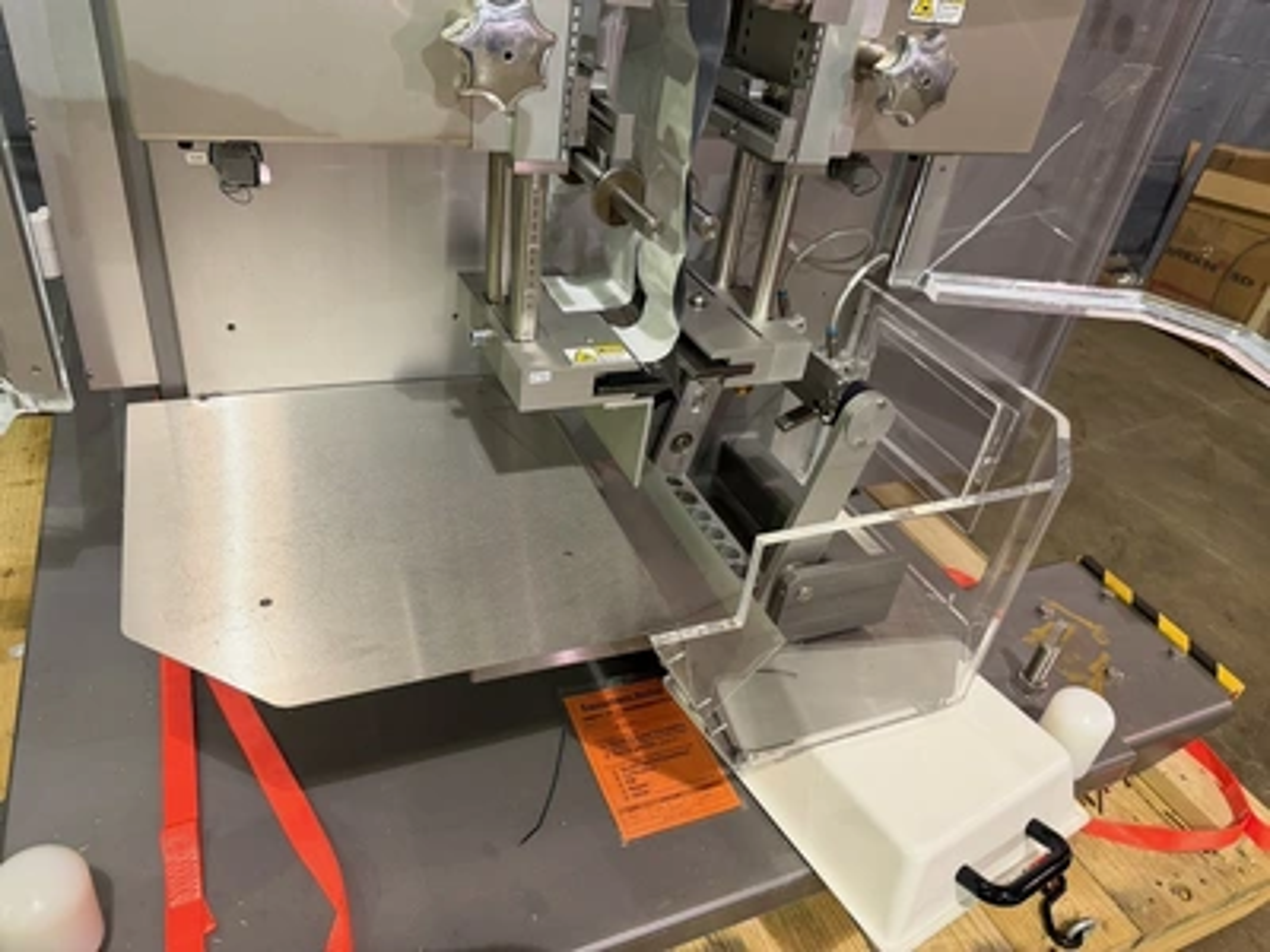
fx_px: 881
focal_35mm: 24
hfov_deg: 71.6
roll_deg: -9.0
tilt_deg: -34.7
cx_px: 635
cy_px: 476
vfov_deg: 56.8
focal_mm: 6.76
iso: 320
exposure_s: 1/60
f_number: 1.78
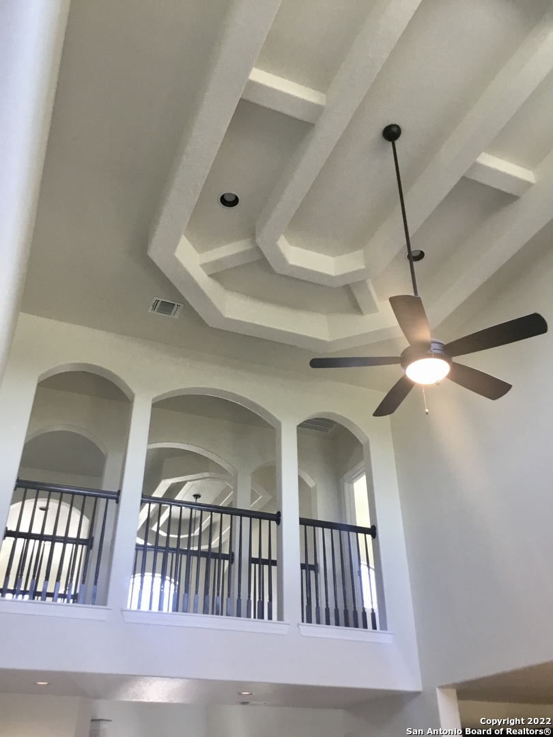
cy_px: 368
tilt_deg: +33.9
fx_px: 660
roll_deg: -1.3
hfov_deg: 45.4
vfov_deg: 58.4
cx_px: 276
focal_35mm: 31
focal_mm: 3.3
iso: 32
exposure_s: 1/30
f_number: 2.4
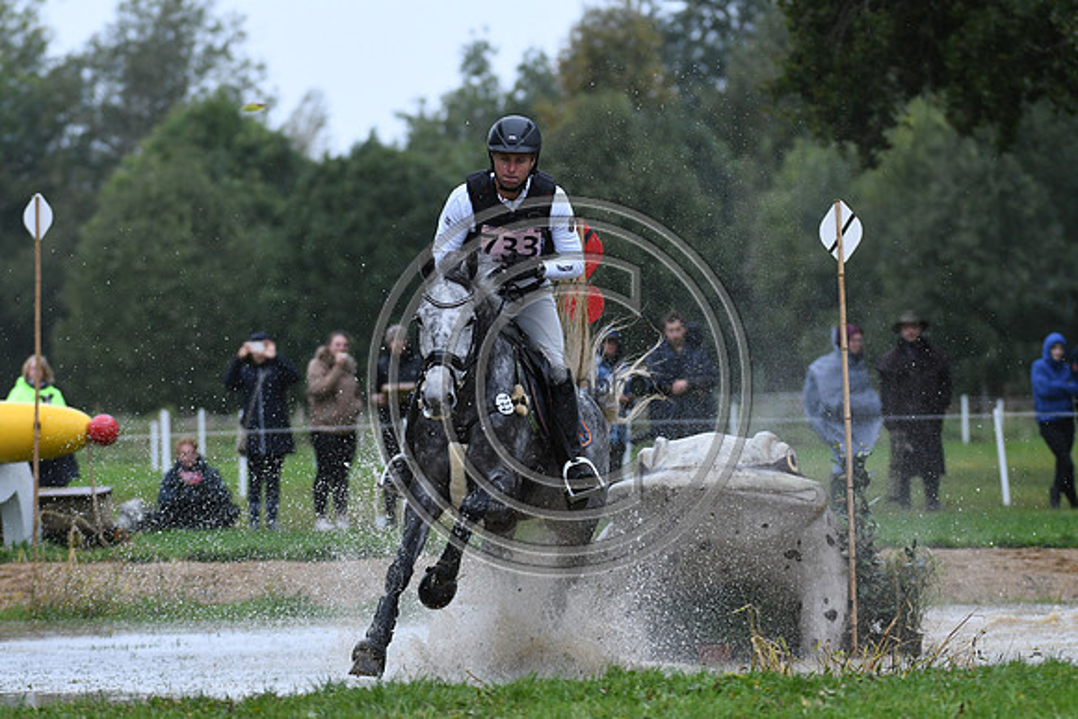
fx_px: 8985
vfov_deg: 4.6
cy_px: 360
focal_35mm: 300
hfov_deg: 6.9
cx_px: 539
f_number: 4.5
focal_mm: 200
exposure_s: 1/1250
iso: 900
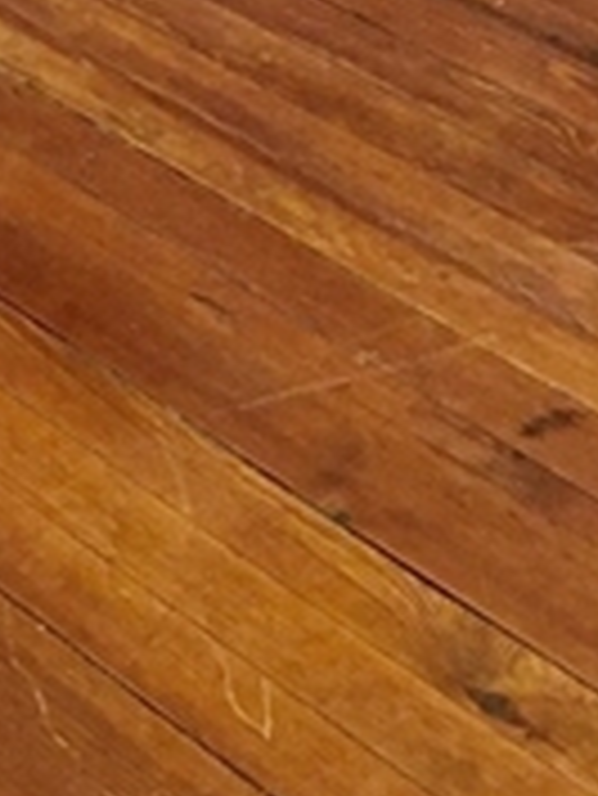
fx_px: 2899
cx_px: 36
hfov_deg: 11.7
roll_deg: +2.1
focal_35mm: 126
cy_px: -774
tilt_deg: -15.2
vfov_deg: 13.5
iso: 200
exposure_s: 1/20
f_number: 2.2
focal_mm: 4.15
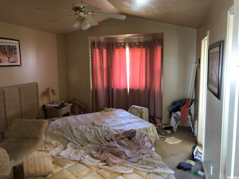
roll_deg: +1.3
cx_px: 120
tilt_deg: -7.4
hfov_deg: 63.4
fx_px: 193
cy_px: 90
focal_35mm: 28
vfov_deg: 49.7
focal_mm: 4
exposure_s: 1/7
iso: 100
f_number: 1.8
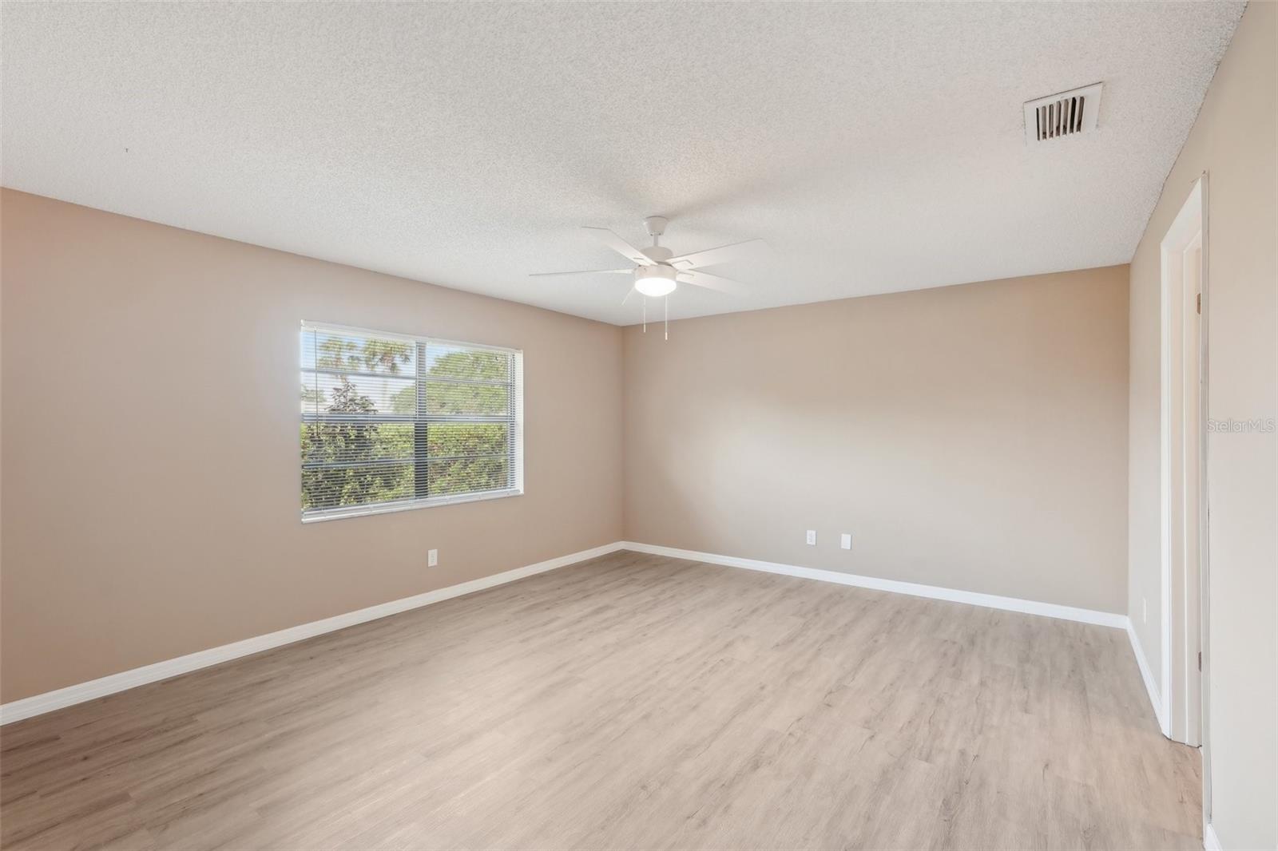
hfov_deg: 96.7
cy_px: 426
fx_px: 568
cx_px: 639
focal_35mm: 16
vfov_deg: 73.7
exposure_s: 1/8
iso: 400
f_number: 8
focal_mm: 16
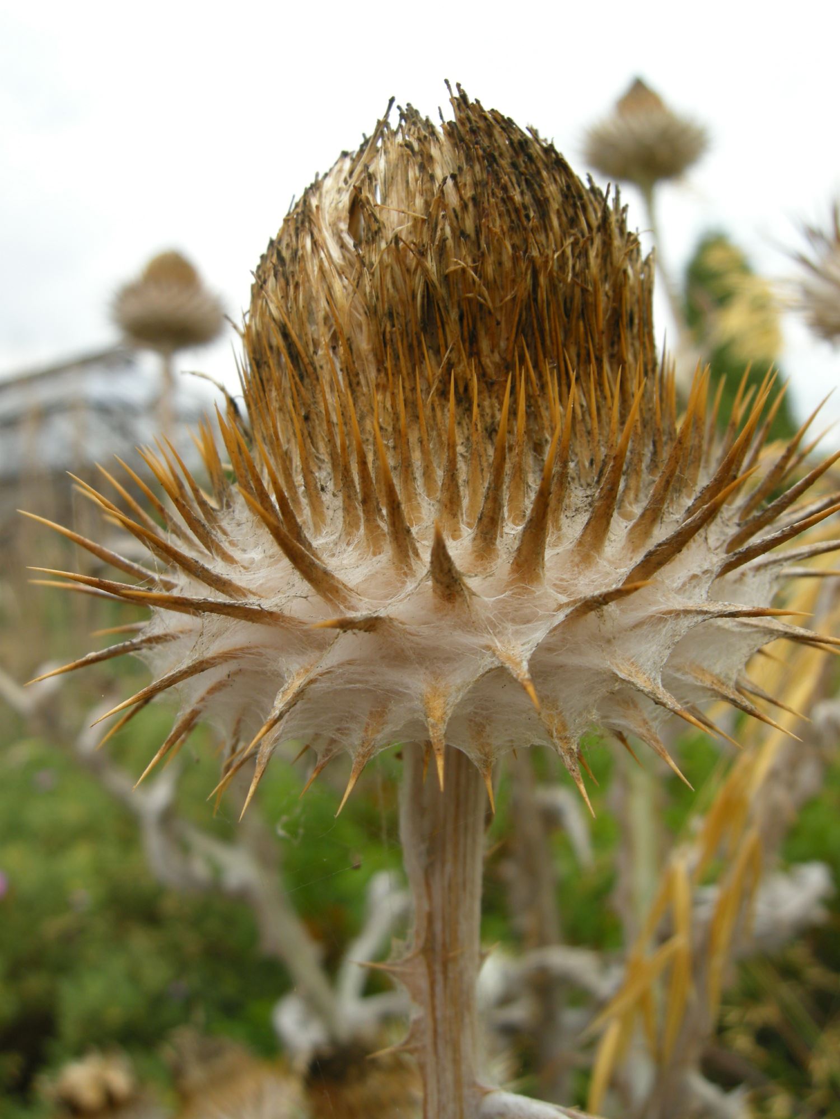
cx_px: 420
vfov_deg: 52.6
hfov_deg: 40.7
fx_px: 1132
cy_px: 560
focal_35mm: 35
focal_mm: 7.5
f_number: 4.8
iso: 64
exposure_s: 1/191
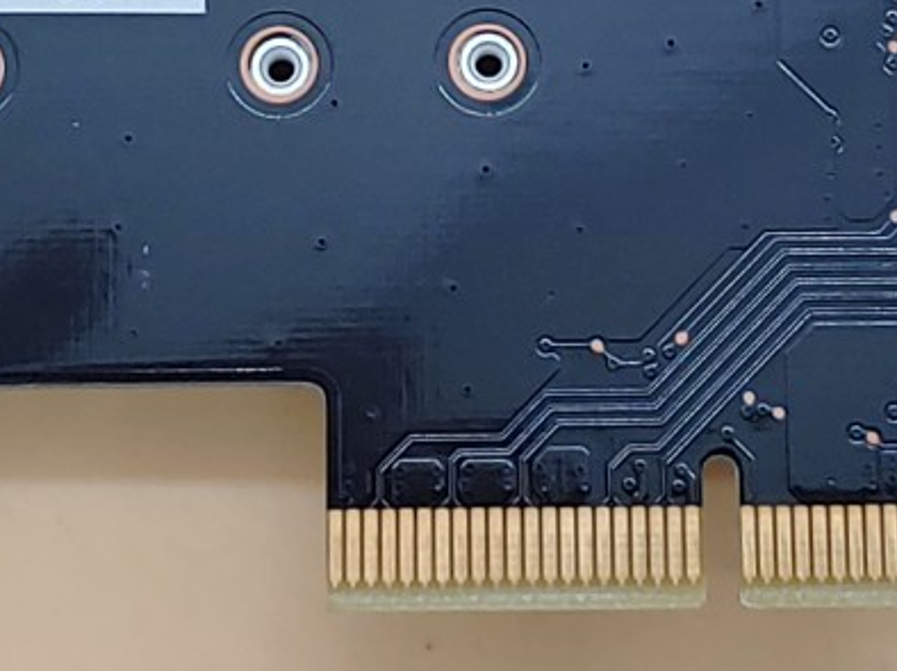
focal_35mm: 161
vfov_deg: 9.1
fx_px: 4169
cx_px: 448
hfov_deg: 12.3
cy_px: -102
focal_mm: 4.36
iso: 50
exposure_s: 1/112
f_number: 1.8
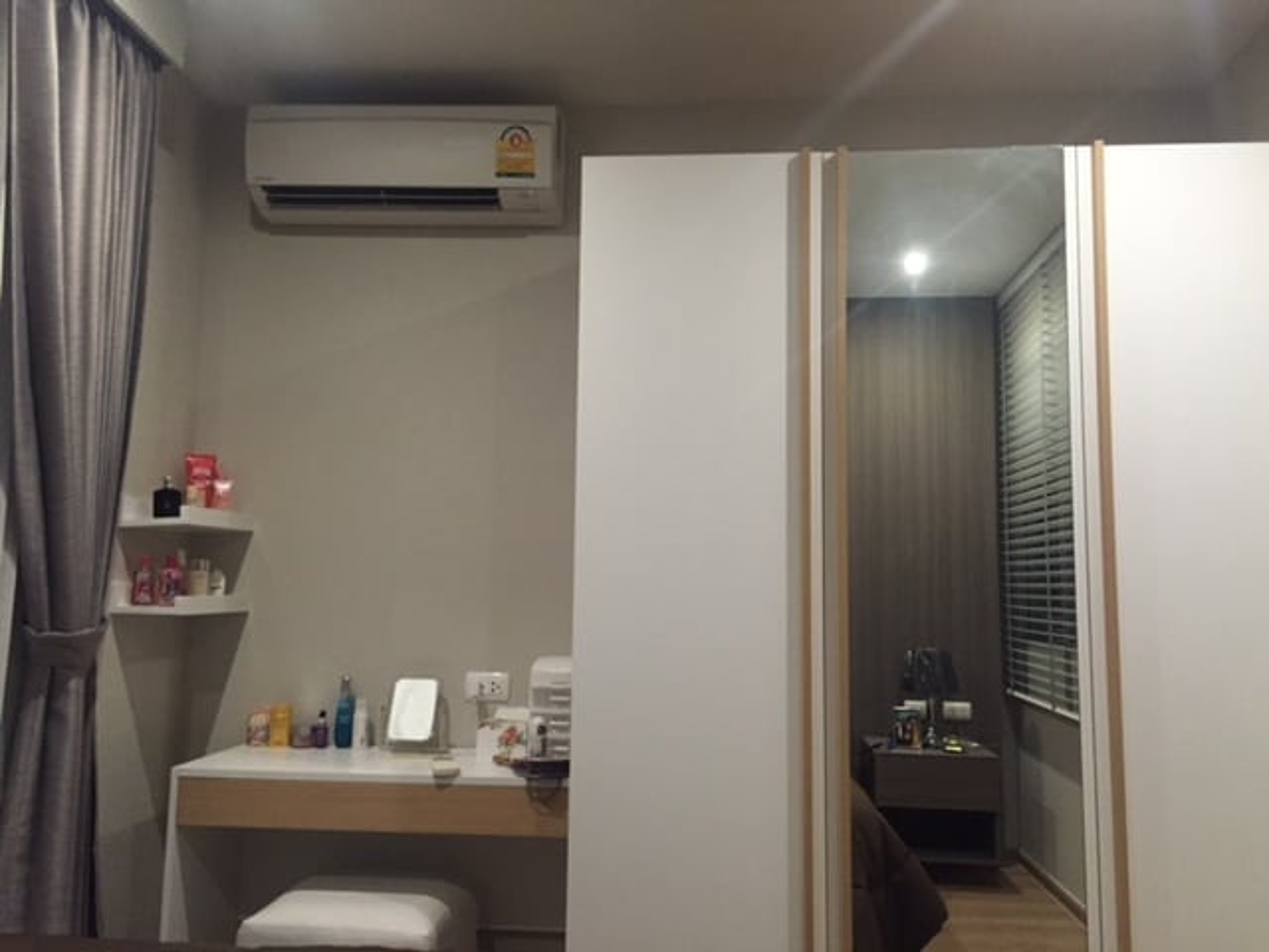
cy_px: 476
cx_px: 634
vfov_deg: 48.2
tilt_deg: +6.5
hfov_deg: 61.7
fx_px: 1063
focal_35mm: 29
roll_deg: -2.4
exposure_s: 1/25
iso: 250
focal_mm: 4.15
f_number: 2.2
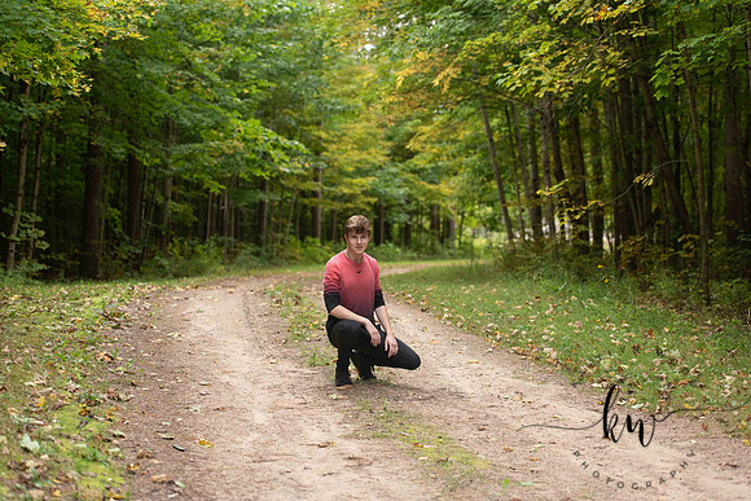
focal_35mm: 70
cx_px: 376
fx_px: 1461
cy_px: 250
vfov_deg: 19.5
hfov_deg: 28.8
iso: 500
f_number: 2.8
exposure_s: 1/320
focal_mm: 70
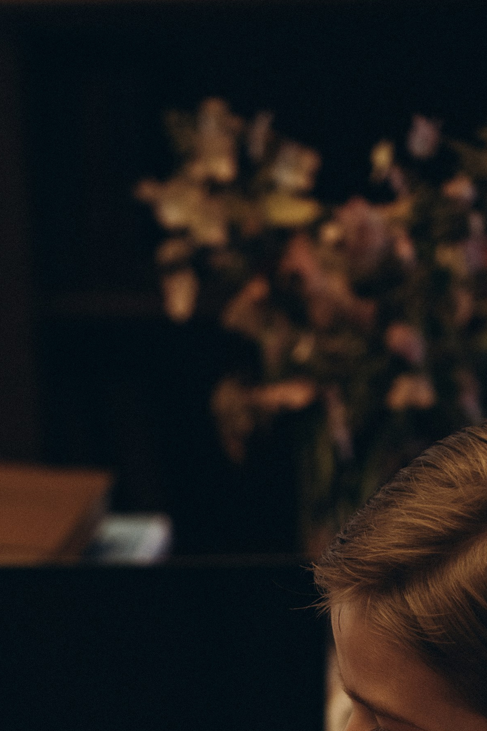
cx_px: 144
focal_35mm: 172
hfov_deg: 8.0
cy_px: 821
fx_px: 3490
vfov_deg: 11.8
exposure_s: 1/100
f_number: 2.8
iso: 1600
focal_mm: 75
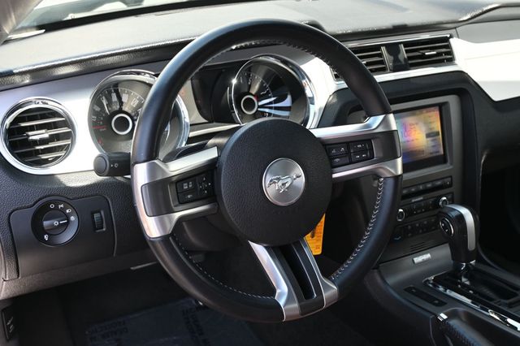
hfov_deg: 47.2
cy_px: 173
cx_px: 260
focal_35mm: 41
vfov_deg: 32.4
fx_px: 596
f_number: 4.5
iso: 400
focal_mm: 27.5
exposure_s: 1/125
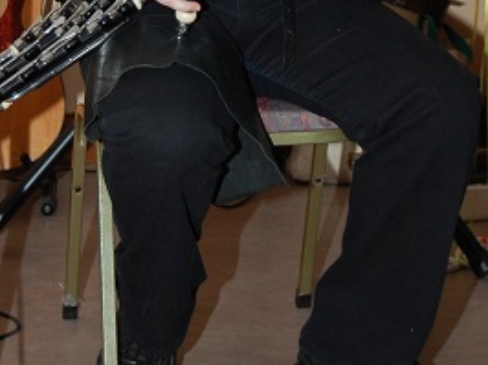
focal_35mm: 124
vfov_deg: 11.6
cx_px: 196
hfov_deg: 15.9
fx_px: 1747
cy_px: -99
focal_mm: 38
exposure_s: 1/60
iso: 400
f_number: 5
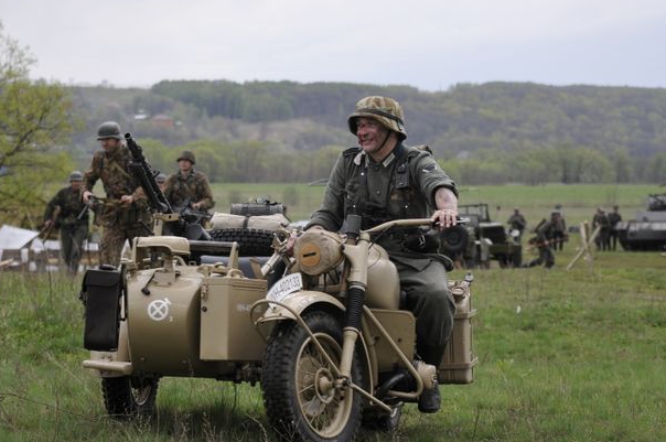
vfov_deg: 11.2
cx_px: 336
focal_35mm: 122
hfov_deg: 16.8
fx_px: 2254
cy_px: 230
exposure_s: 1/320
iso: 200
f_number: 4
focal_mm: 70
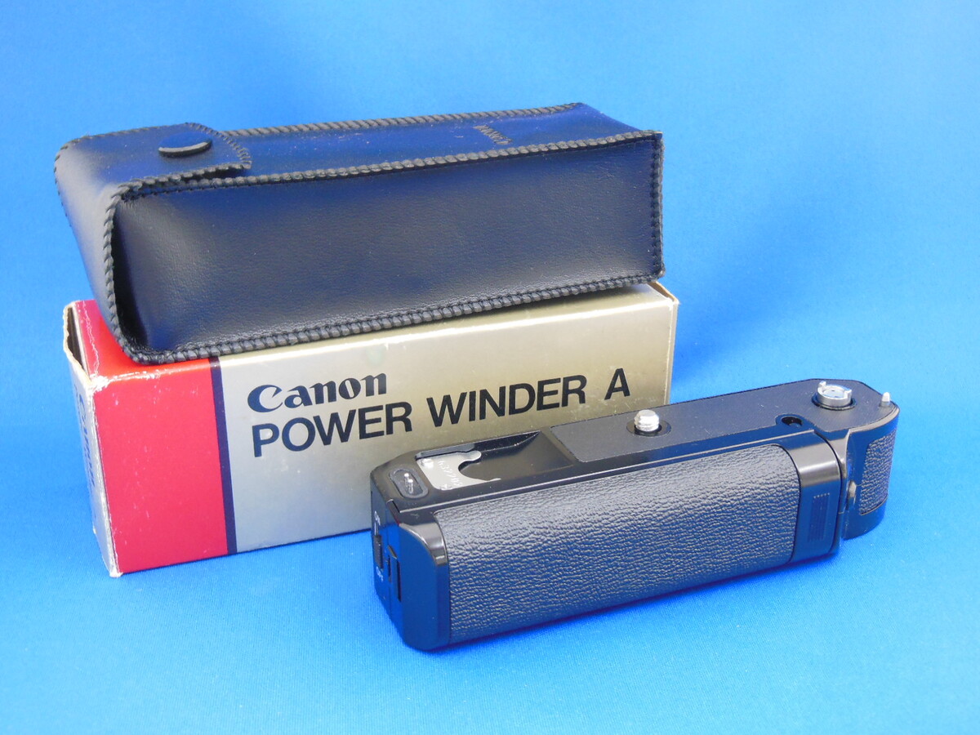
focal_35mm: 45
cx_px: 490
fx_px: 1274
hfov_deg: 42.1
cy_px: 368
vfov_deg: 32.2
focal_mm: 8
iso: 400
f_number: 4.4
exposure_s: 1/10
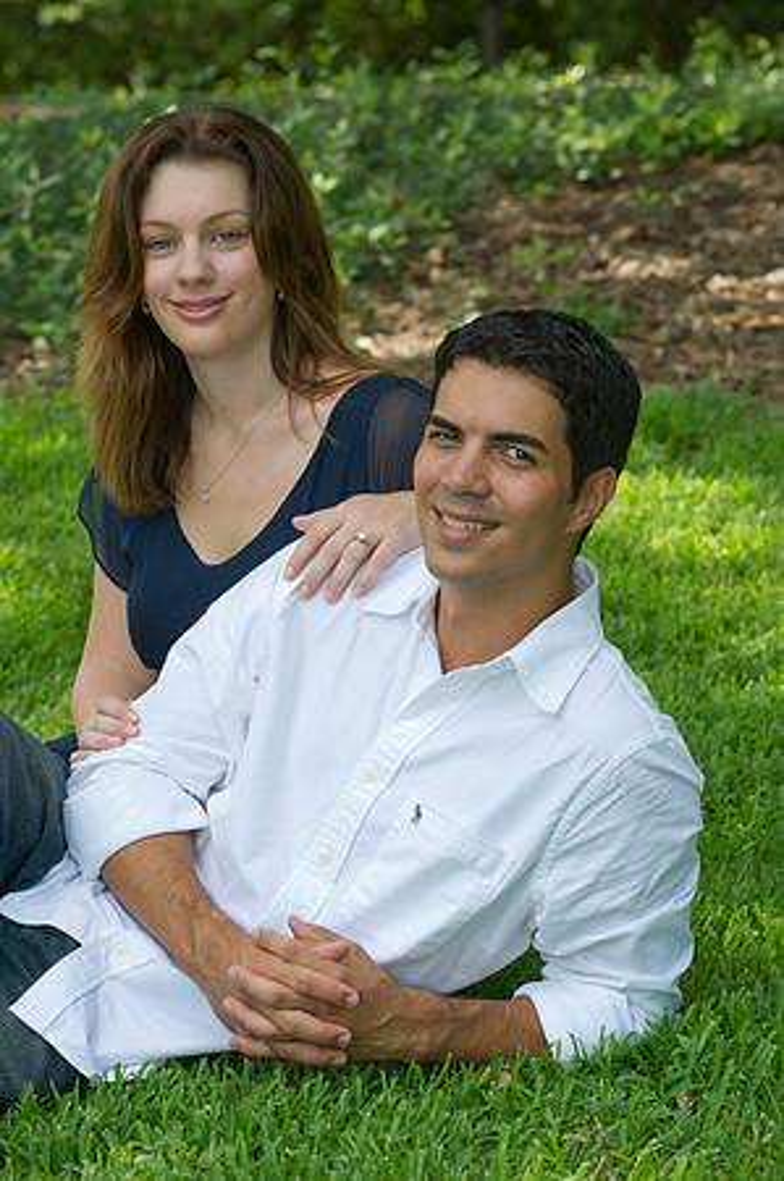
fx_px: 4256
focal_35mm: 130
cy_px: 590
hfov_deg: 10.5
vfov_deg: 15.8
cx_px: 392
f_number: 6.3
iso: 320
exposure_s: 1/100
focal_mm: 130
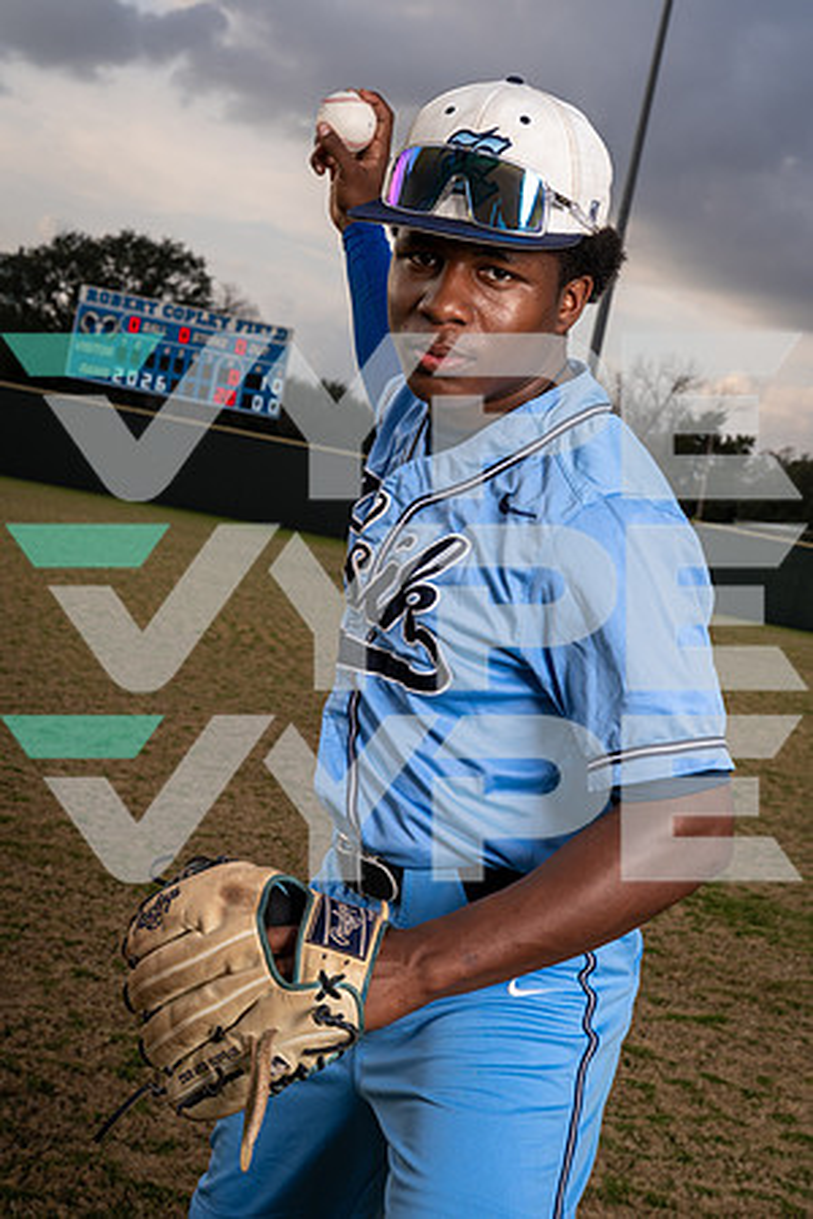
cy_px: 610
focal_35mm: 52
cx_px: 406
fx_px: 1761
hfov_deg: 26.0
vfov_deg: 38.2
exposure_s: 1/250
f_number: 11
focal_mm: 52
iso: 250
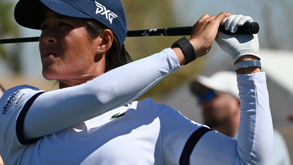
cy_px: 50
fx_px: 4374
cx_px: 101
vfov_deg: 2.2
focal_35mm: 563
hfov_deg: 3.8
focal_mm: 250
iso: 100
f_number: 7.1
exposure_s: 1/800
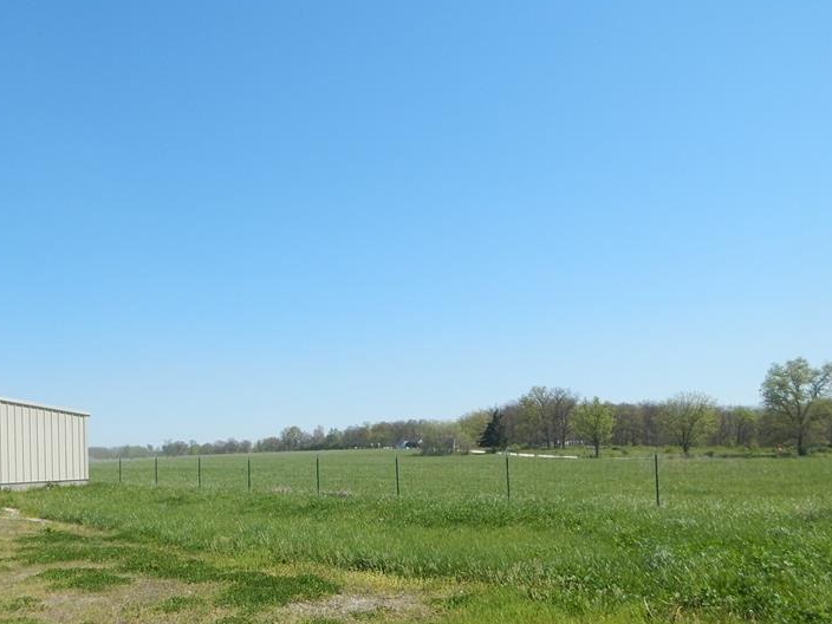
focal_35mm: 32
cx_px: 291
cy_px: 424
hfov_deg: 55.8
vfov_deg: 43.4
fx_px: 769
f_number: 6
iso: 125
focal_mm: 4
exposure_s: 1/640
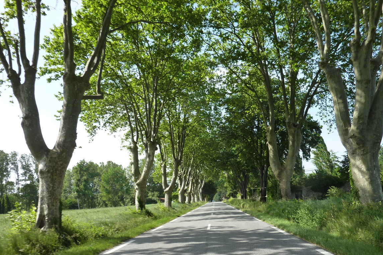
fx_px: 287
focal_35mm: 27
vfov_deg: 47.8
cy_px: 142
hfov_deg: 67.4
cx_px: 197
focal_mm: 4.1
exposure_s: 1/320
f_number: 4
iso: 125
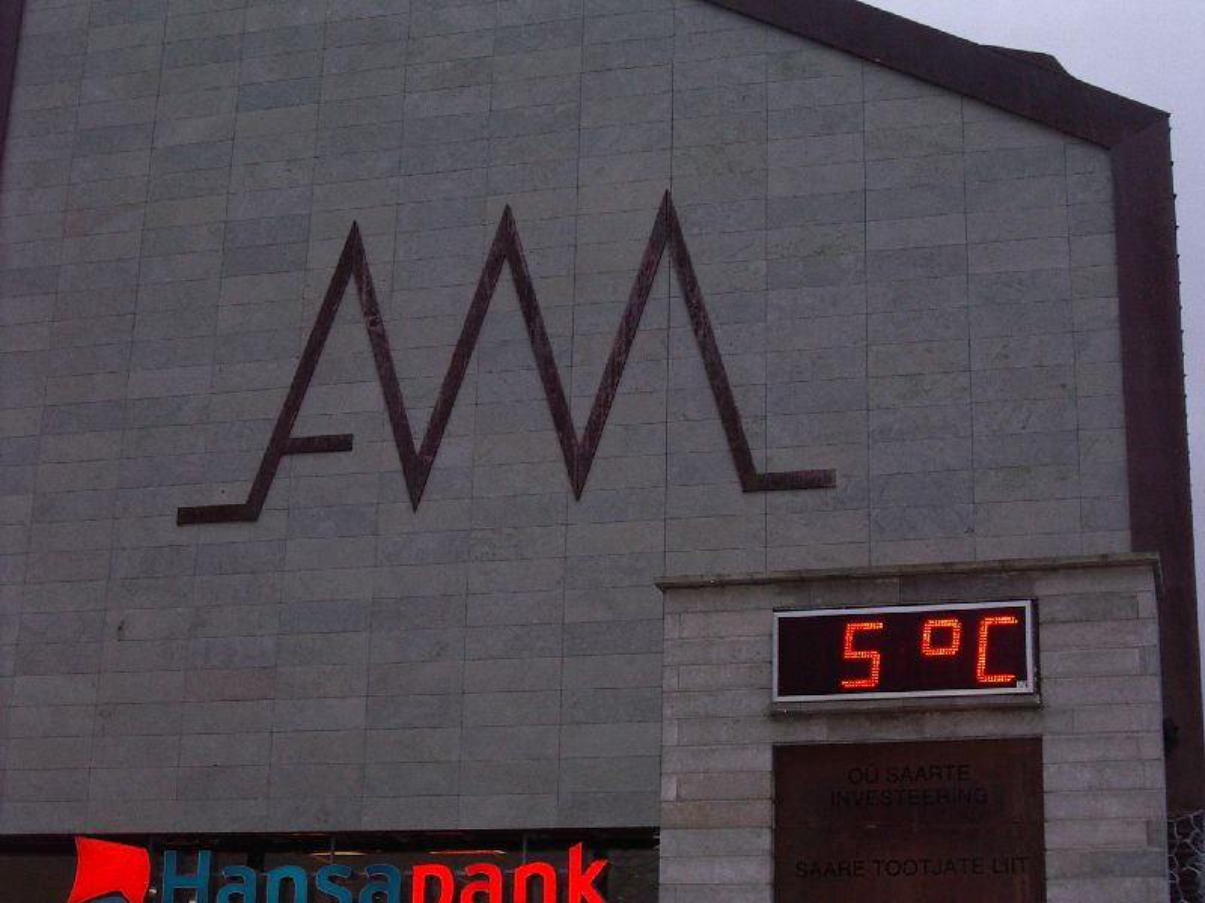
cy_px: 452
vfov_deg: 23.3
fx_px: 2193
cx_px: 602
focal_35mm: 63
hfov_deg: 30.7
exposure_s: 1/60
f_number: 3.4
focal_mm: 9.6
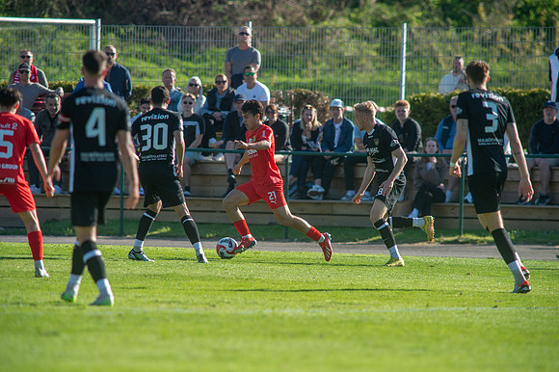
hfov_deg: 4.9
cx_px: 280
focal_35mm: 420
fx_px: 6518
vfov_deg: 3.3
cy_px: 186
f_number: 4.5
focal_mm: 420
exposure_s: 1/1600
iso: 450
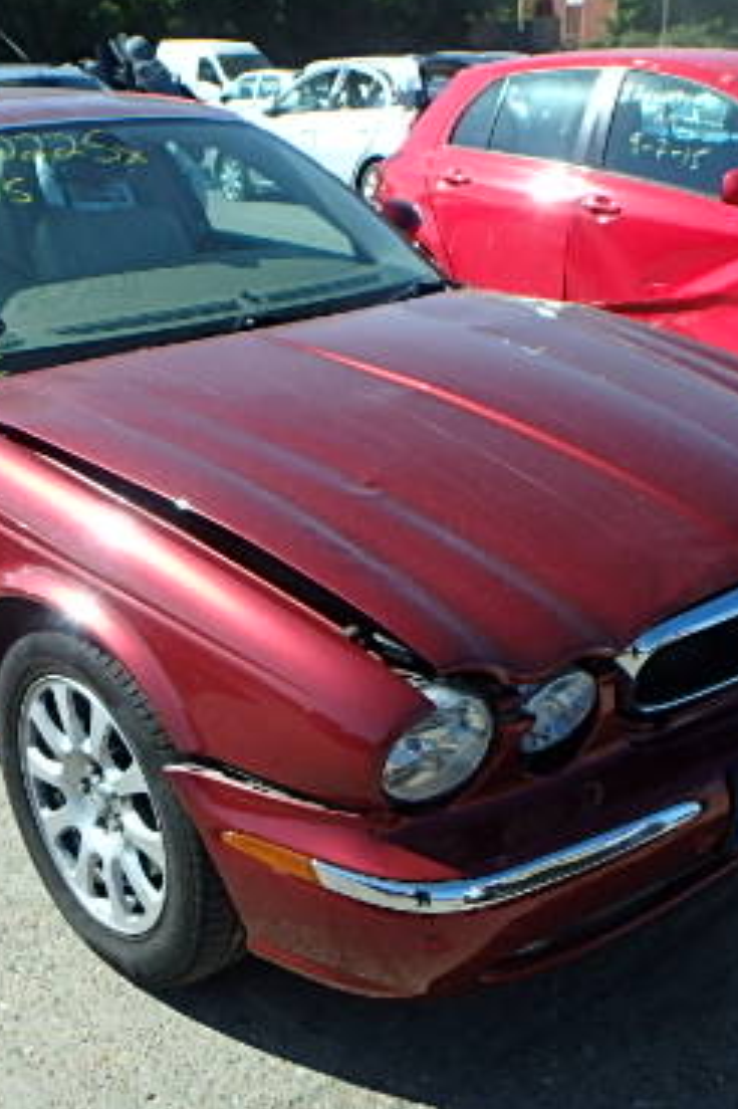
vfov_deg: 50.6
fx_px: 1170
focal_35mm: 38
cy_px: 612
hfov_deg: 34.7
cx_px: 244
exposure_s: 1/1000
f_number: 3.5
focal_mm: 3.7
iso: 125
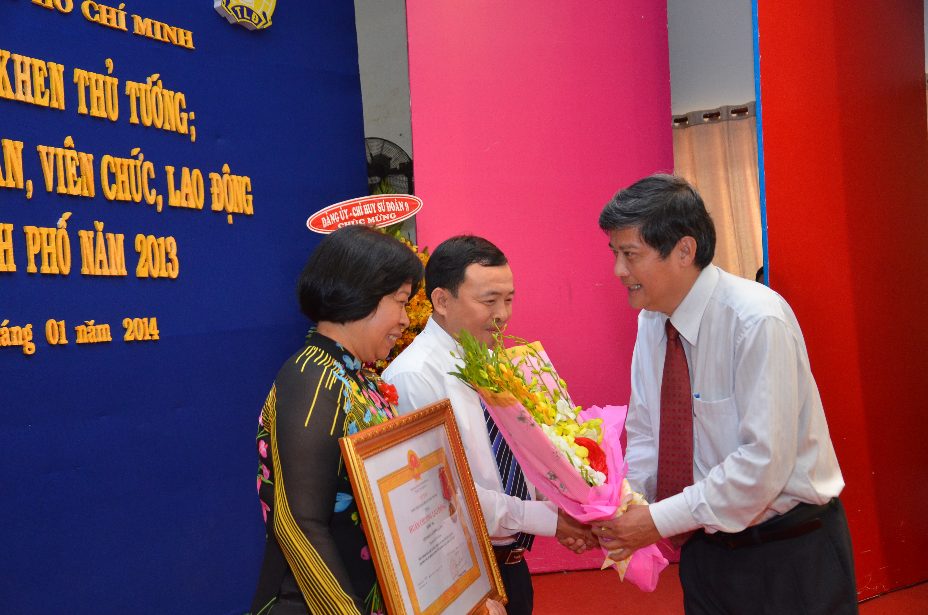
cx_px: 464
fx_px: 1080
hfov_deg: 46.5
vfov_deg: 31.8
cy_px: 308
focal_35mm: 42
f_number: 4
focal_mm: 28
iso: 1600
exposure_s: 1/200
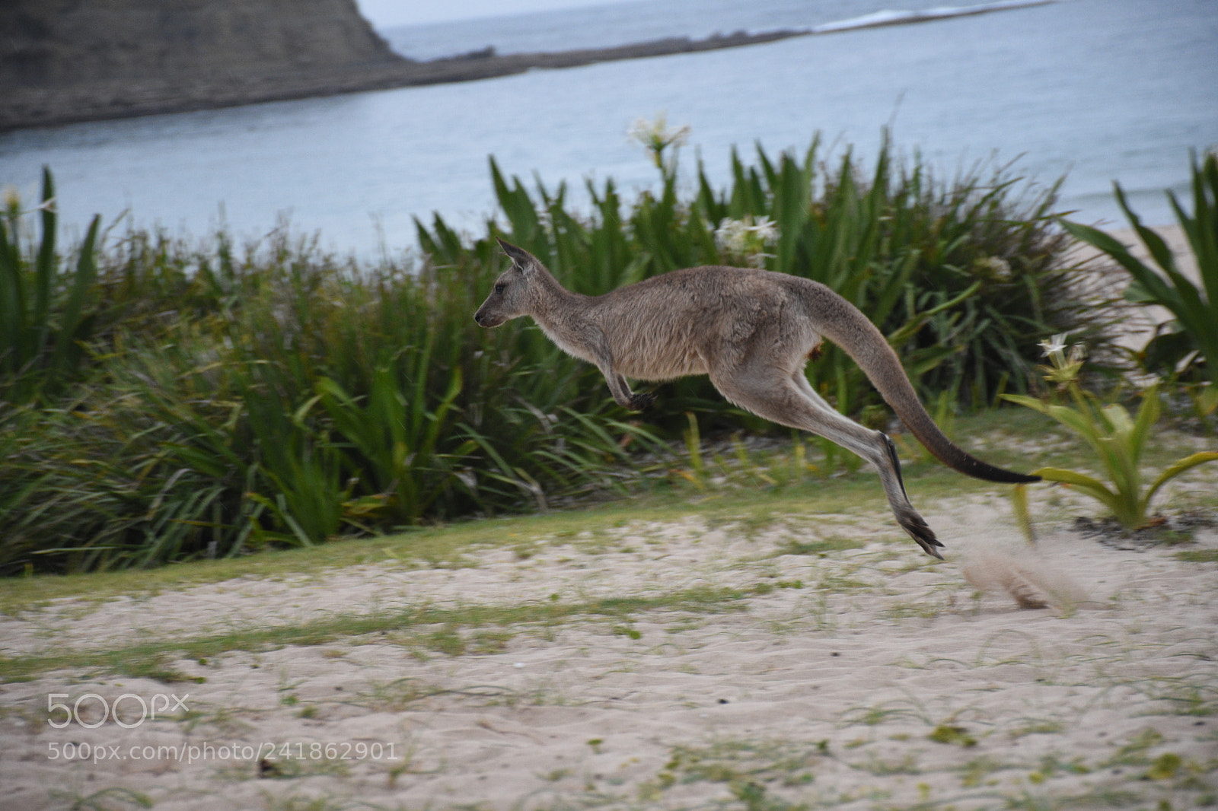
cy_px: 406
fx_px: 5327
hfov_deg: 13.0
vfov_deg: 8.7
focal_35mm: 158
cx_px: 609
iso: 1250
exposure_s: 1/250
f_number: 5.6
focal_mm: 105
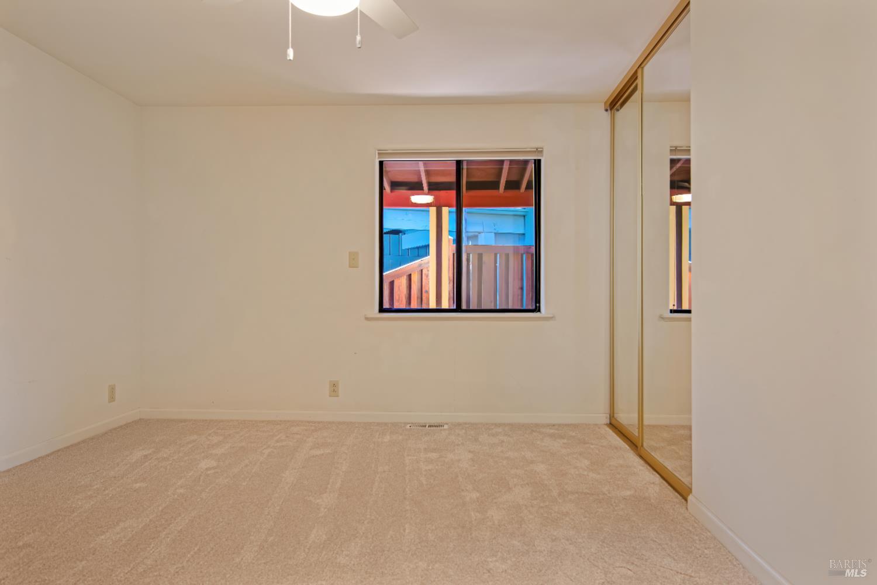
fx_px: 512
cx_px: 438
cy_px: 292
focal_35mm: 21
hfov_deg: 81.2
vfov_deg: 59.5
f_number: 2.8
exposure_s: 1/13
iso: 100
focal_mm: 14
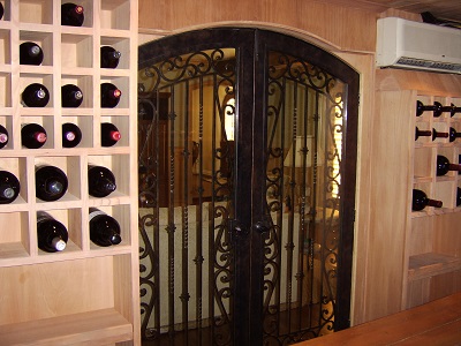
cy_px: 173
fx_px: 413
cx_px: 230
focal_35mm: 31
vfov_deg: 45.4
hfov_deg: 58.4
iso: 141
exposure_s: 1/30
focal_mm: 8.13
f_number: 2.7
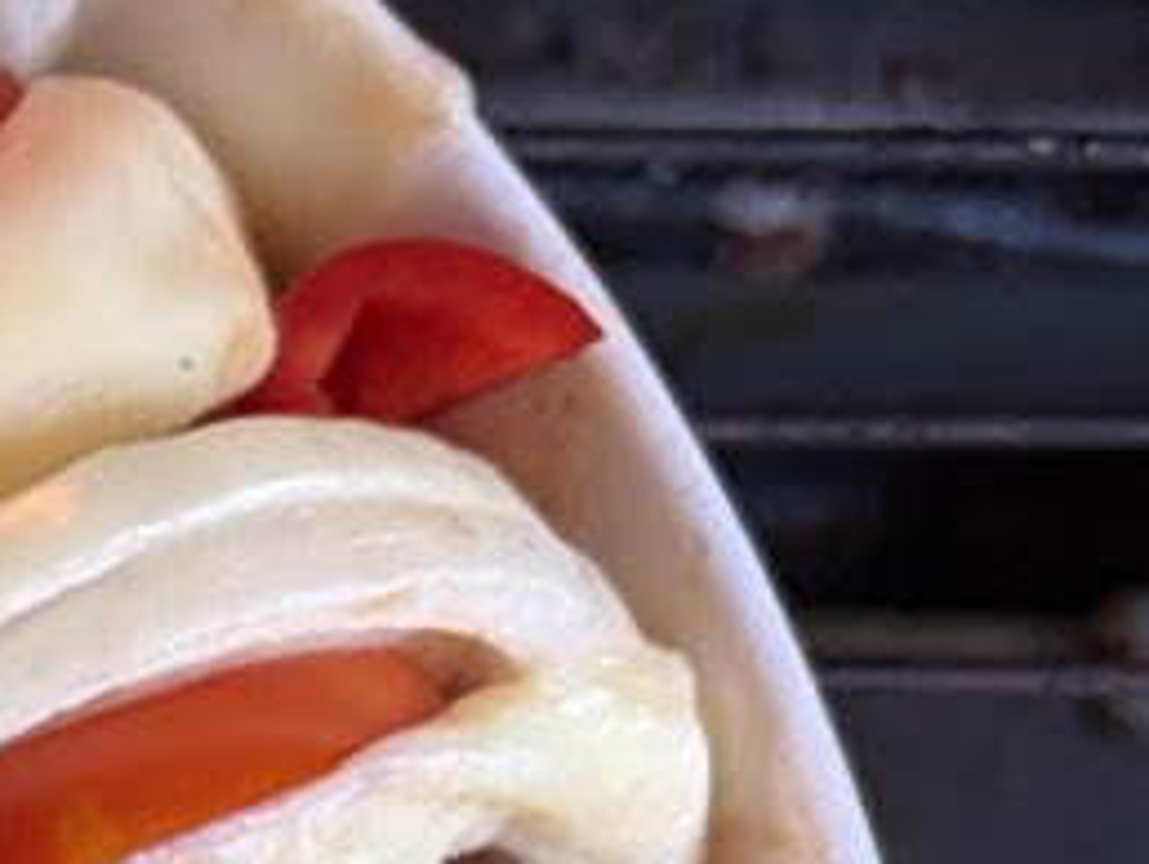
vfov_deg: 9.4
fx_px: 5017
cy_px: 1530
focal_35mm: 151
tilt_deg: -83.8
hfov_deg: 11.1
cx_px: -1545
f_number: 1.6
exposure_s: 1/50
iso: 160
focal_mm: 5.96
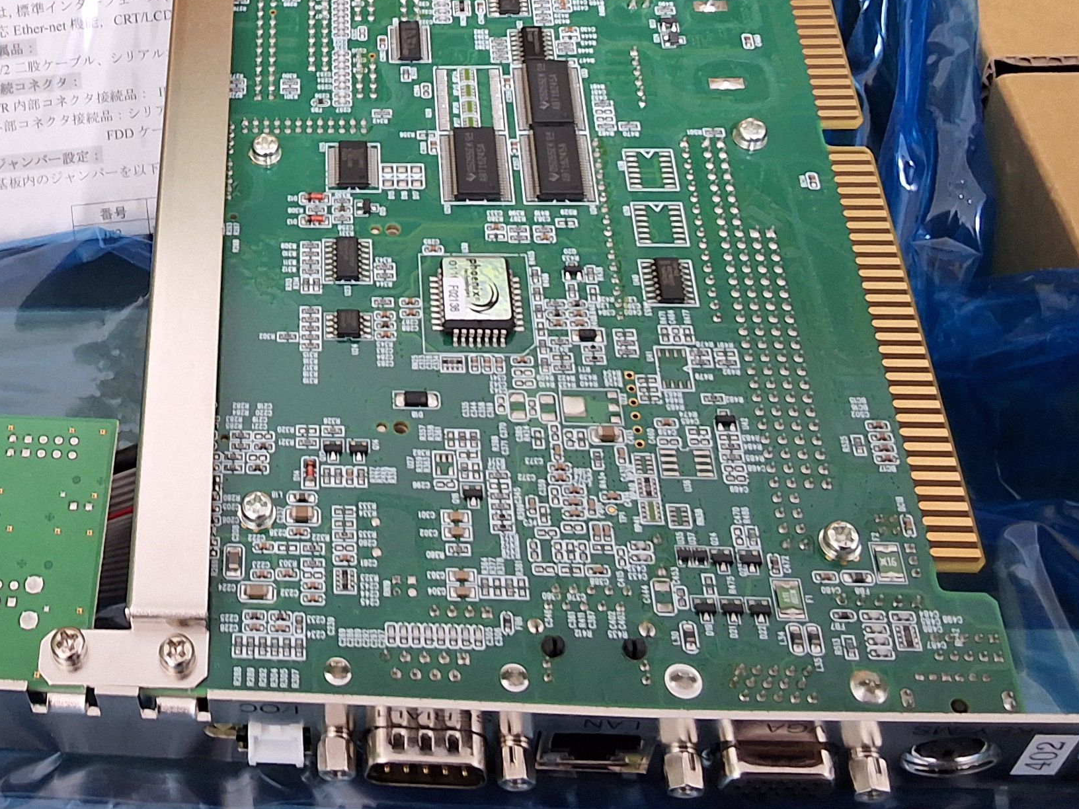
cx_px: 136
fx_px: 1746
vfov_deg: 25.5
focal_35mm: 56
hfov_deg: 32.8
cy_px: 134
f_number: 1.9
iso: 250
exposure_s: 1/24
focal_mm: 2.91
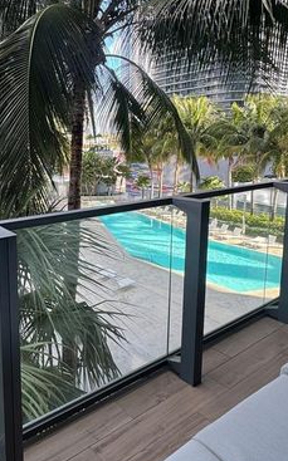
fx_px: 339
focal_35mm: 27
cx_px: 49
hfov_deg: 43.4
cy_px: 189
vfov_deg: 67.9
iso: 40
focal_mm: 2.22
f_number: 2.2
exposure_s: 1/99
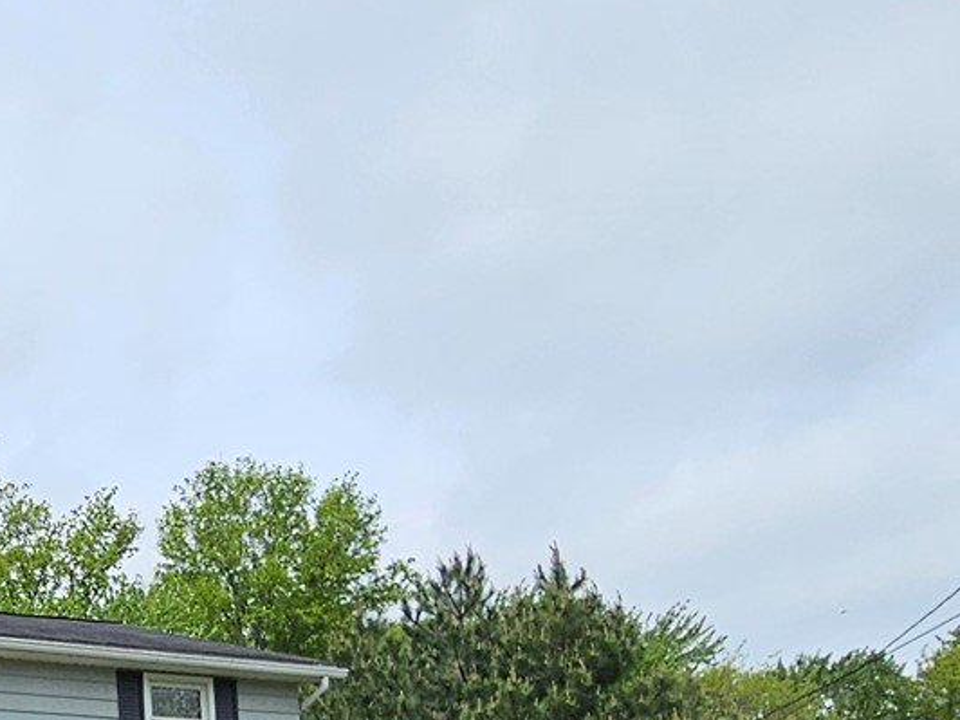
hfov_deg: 30.4
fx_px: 1387
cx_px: -280
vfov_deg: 27.3
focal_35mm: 50
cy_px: 733
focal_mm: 2.2
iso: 50
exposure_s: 1/4886
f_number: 2.2
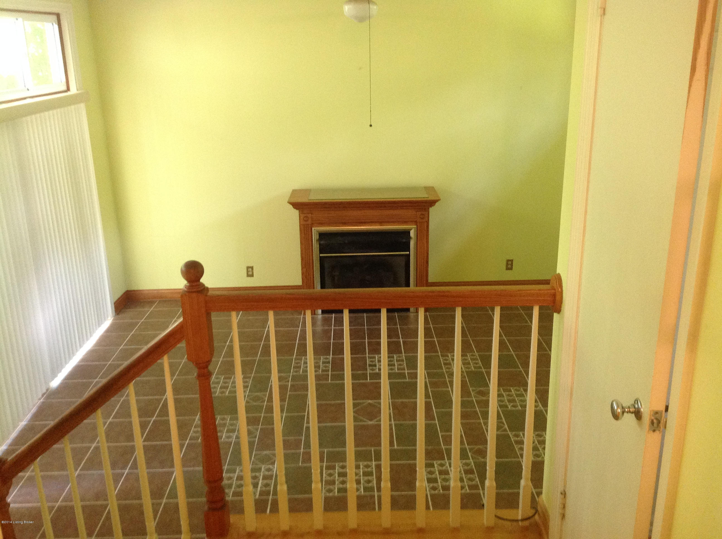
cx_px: 361
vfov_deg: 40.6
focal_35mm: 35
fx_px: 729
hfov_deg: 52.7
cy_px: 270
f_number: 2.4
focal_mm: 4.28
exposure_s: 1/15
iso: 250
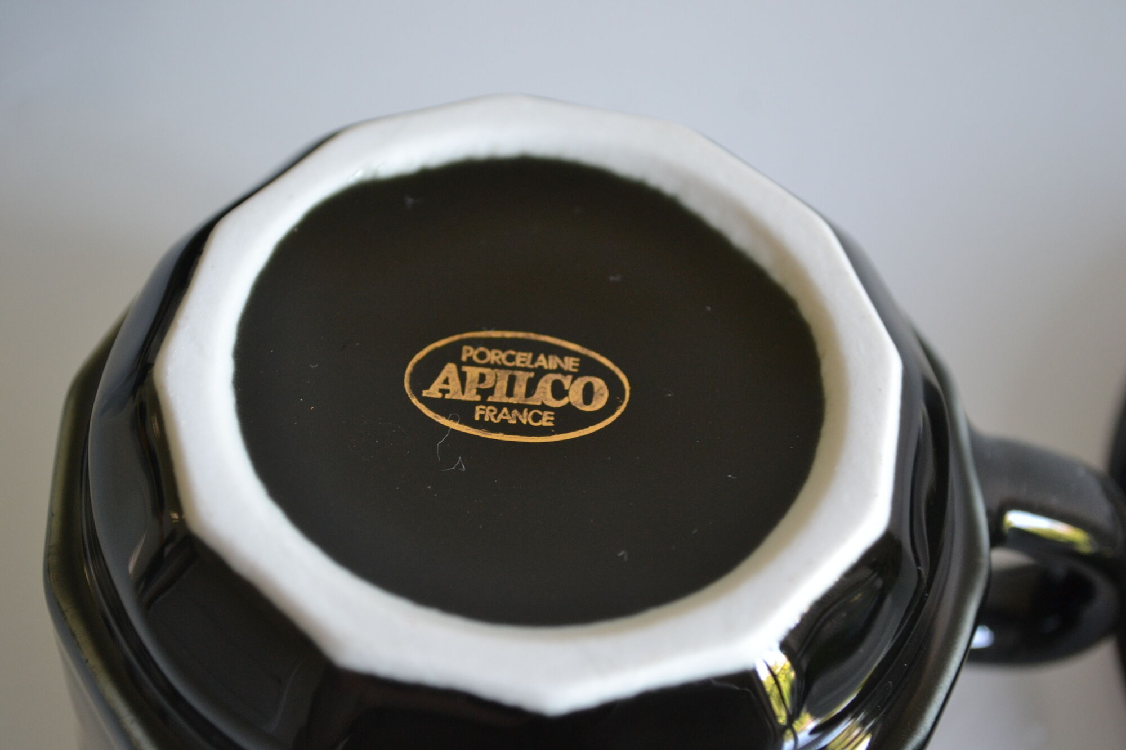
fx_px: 2064
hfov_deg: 30.5
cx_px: 563
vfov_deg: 20.6
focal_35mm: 66
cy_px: 375
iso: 640
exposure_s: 1/15
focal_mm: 44
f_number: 5.3
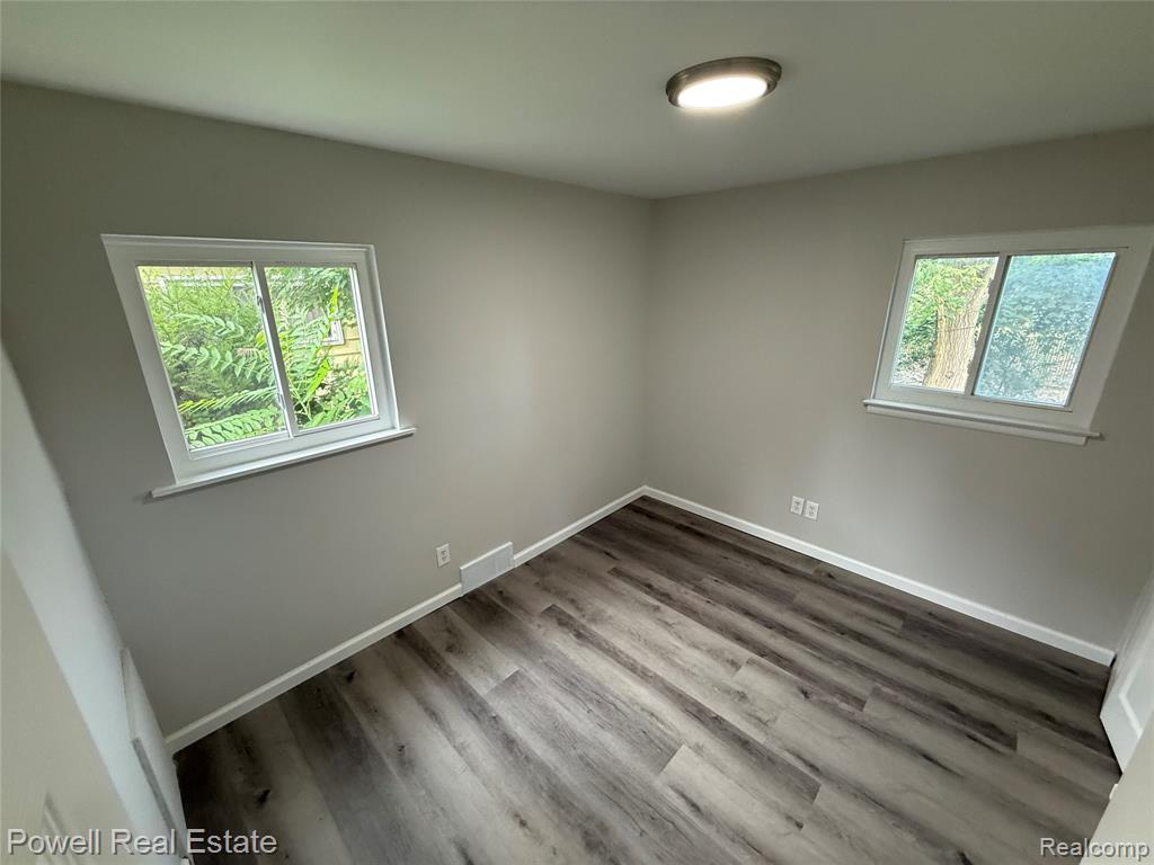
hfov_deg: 102.1
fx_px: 467
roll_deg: +0.8
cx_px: 577
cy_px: 432
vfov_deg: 85.7
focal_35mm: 14
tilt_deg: -17.7
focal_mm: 2.22
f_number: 2.2
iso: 250
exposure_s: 1/120
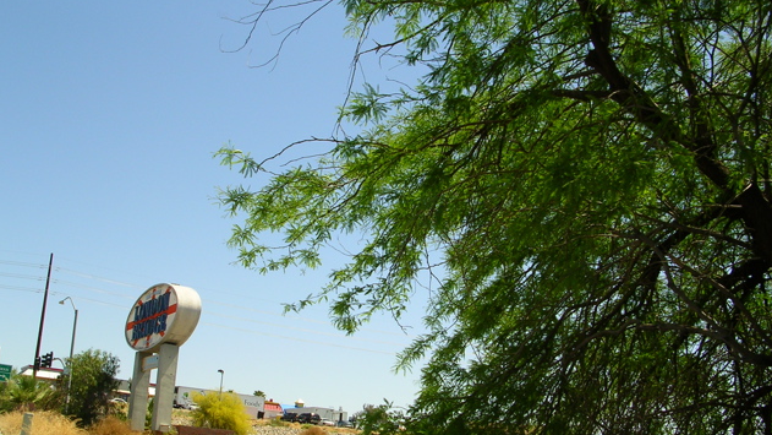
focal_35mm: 42
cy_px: 268
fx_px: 860
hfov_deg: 48.4
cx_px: 382
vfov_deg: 28.3
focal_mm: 5.8
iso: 50
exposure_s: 1/260
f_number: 5.6
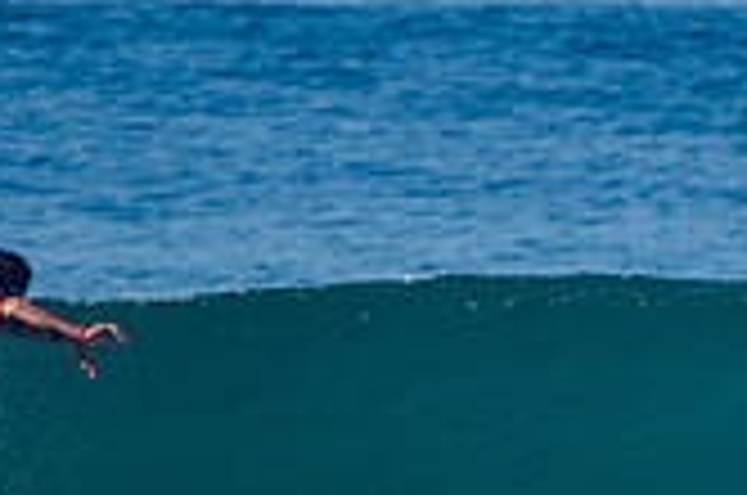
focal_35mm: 1752
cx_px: -90
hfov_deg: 1.2
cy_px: 529
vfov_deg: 0.8
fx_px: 36284
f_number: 5.6
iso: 250
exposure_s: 1/2000
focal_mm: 500
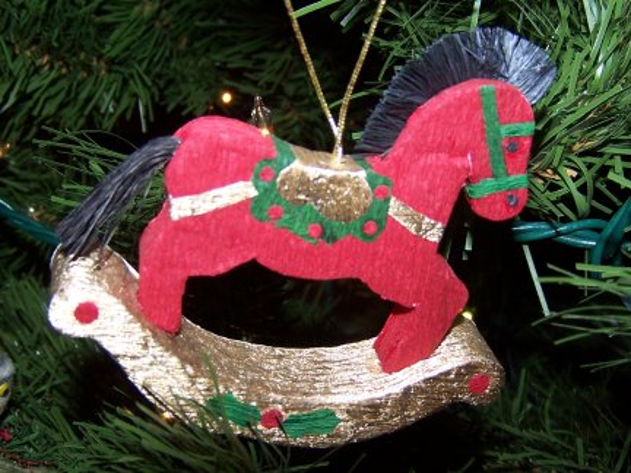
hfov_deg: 49.0
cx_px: 316
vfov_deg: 37.7
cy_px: 236
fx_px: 693
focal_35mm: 38
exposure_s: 1/60
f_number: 2.8
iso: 80
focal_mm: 6.3
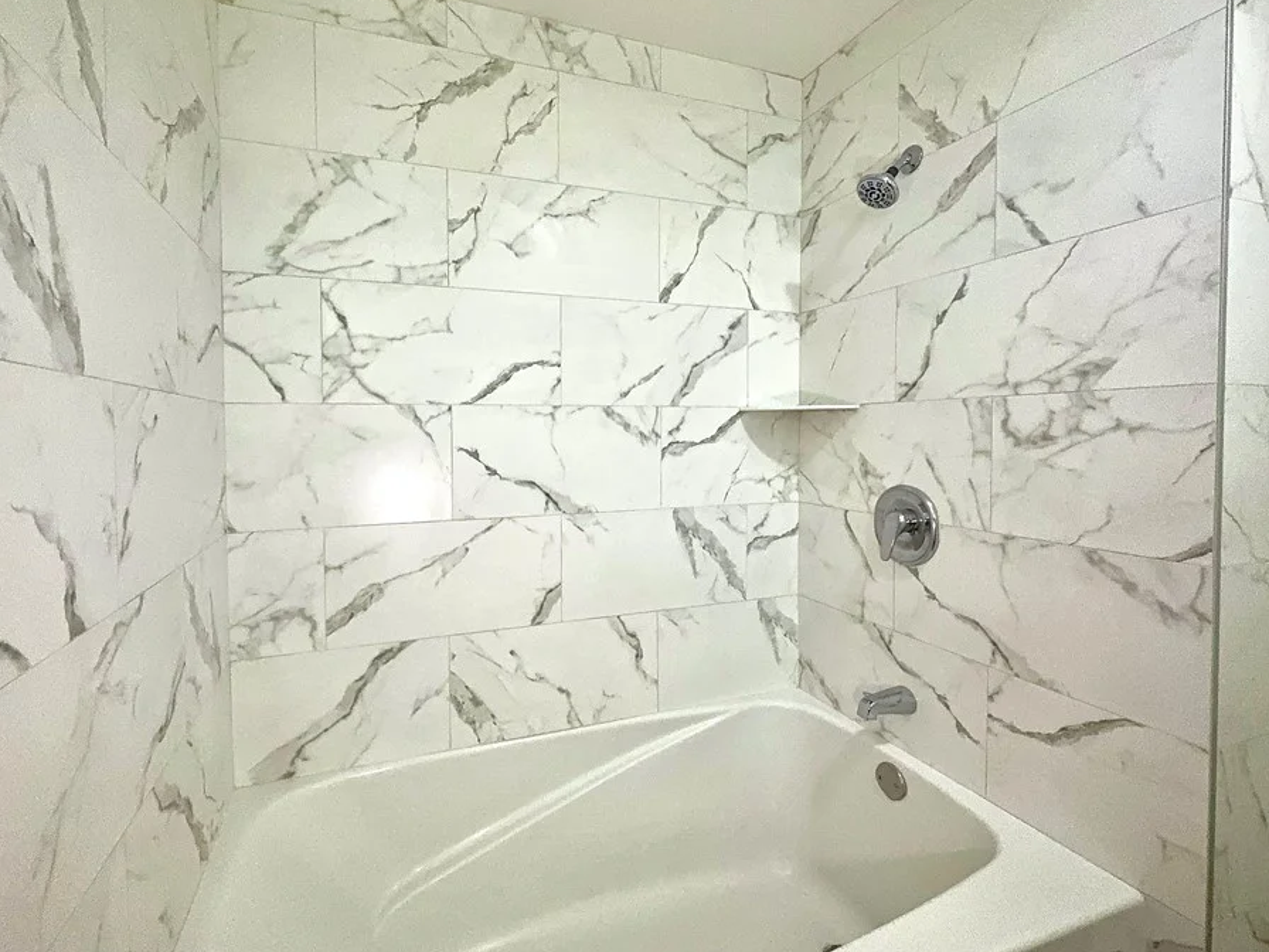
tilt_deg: -1.2
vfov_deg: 78.0
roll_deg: +0.7
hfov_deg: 94.1
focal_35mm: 16
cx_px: 567
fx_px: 587
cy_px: 443
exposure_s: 1/120
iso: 125
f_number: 2.2
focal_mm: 2.22
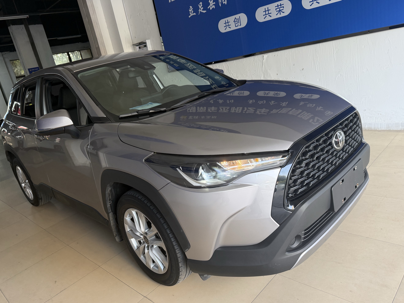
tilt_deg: -17.4
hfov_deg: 67.2
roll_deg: +13.0
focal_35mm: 26
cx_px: 189
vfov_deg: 53.0
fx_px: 303
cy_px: 161
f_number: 1.78
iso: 160
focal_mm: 6.76
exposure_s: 1/121
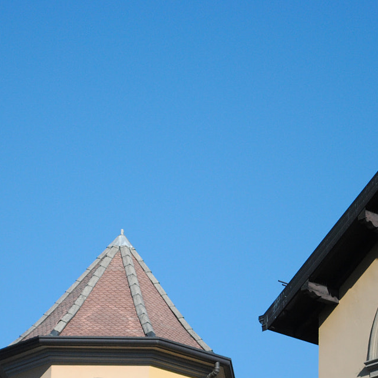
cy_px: 312
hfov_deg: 10.0
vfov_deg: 10.0
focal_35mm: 175
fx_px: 2163
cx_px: 119
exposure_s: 1/640
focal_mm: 55
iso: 320
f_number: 5.6
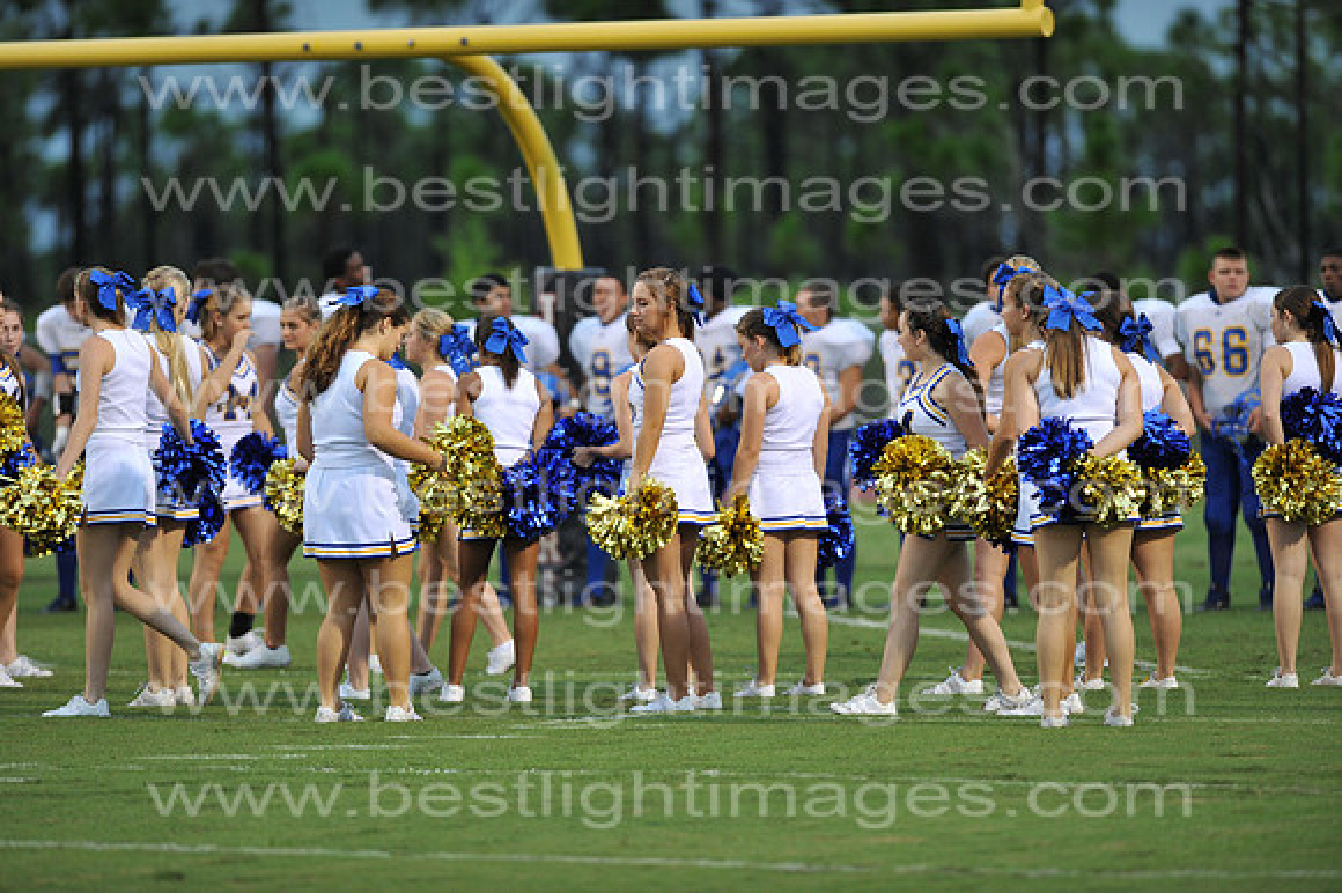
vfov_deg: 4.6
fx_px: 11177
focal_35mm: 300
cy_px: 446
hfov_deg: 6.9
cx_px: 671
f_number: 3.2
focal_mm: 300
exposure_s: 1/500
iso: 1250
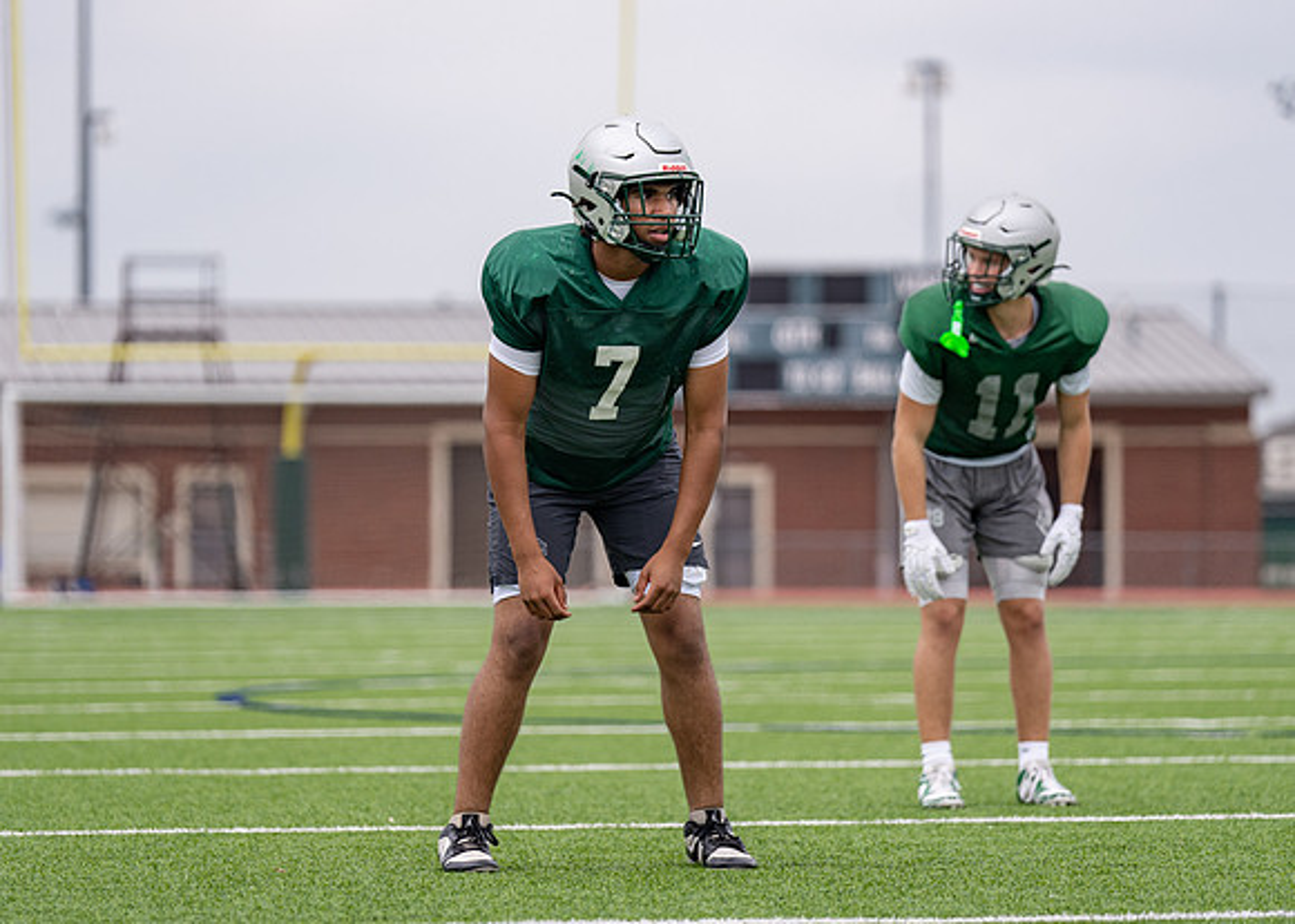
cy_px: 403
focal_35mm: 194
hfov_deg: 10.4
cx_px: 633
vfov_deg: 7.4
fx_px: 7134
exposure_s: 1/2500
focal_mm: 158
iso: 160
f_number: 2.8
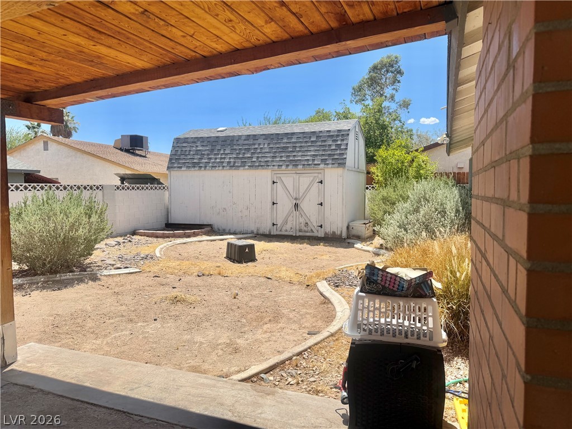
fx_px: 397
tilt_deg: -4.6
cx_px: 286
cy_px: 214
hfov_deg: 71.6
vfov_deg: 56.8
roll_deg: +0.0
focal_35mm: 24
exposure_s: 1/5319
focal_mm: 6.76
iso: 80
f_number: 1.78
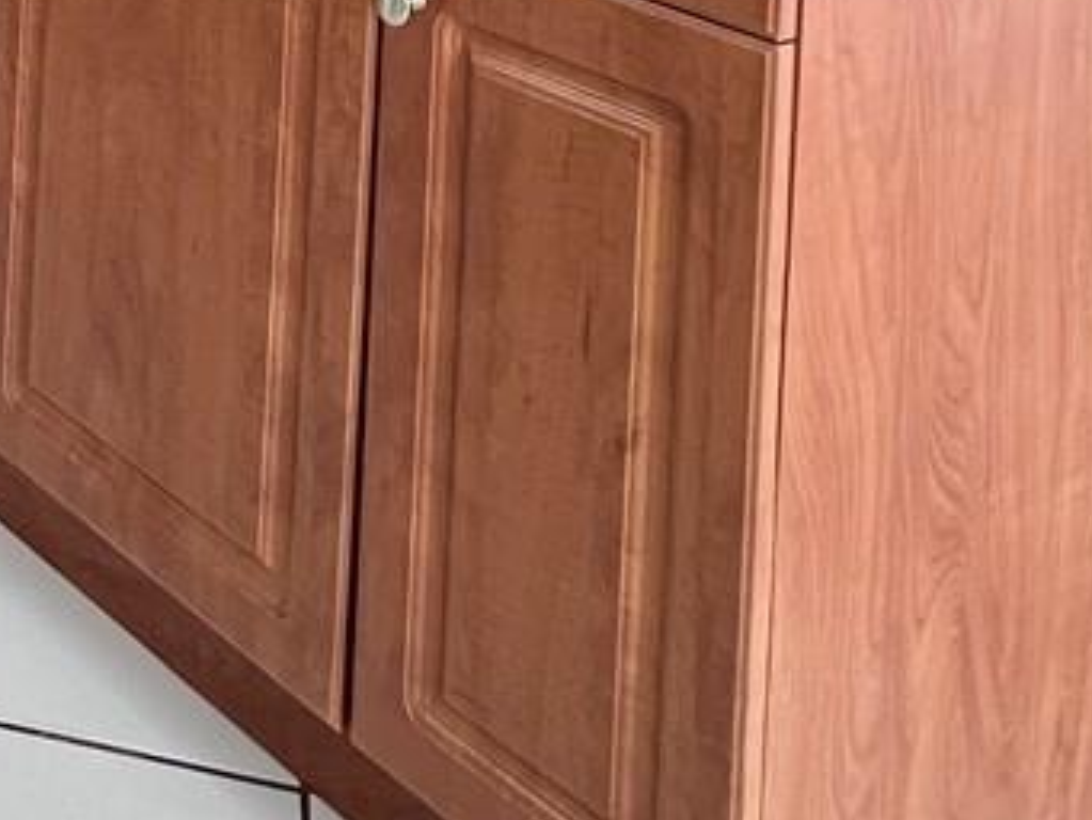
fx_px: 1925
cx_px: -247
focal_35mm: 61
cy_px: -637
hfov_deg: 27.5
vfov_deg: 18.8
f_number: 1.8
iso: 250
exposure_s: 1/60
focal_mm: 1.57
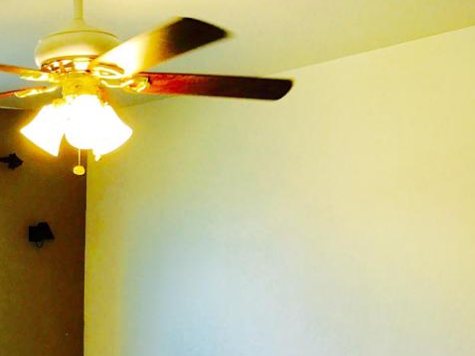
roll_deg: -0.4
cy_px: 377
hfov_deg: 30.5
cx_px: 33
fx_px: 823
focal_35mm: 60
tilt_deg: -7.4
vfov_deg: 23.1
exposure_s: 1/120
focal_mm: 3.99
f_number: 1.8
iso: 40
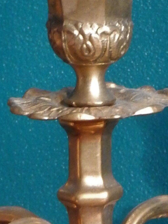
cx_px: 120
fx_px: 4580
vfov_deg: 2.8
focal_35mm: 708
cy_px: 348
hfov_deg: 2.1
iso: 800
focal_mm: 29.2
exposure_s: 1/10
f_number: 6
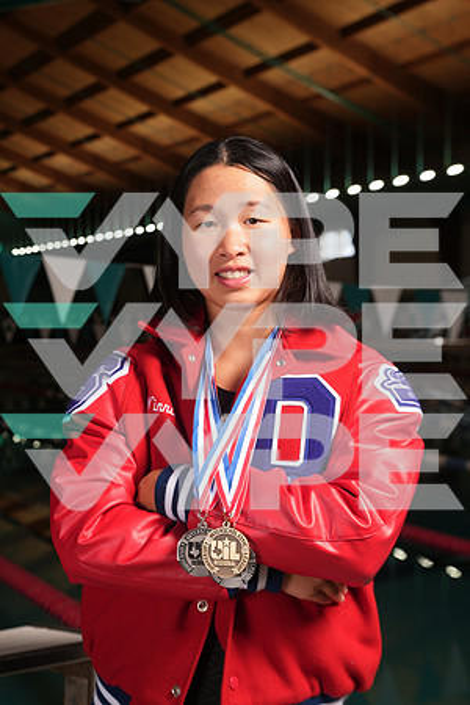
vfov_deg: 38.2
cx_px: 235
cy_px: 352
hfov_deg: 26.0
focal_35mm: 52
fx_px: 1018
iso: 250
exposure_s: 1/160
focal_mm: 52
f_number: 5.6
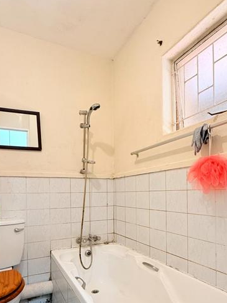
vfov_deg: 72.3
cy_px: 195
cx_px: 118
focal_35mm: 23
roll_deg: +2.4
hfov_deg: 58.8
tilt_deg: -0.2
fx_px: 201
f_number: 2.2
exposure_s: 1/50
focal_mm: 2.22
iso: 250
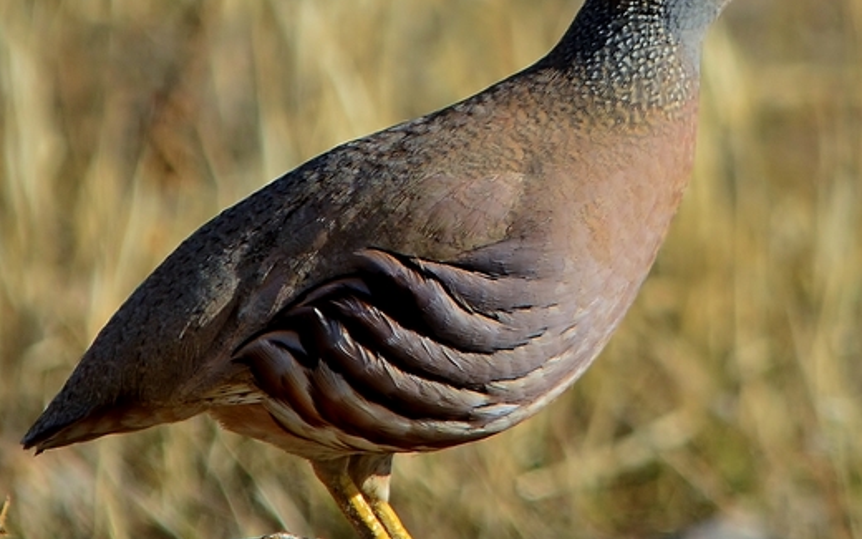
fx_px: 27603
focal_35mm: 1175
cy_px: 265
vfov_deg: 1.1
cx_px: 544
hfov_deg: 1.8
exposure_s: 1/640
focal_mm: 500
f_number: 8
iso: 200
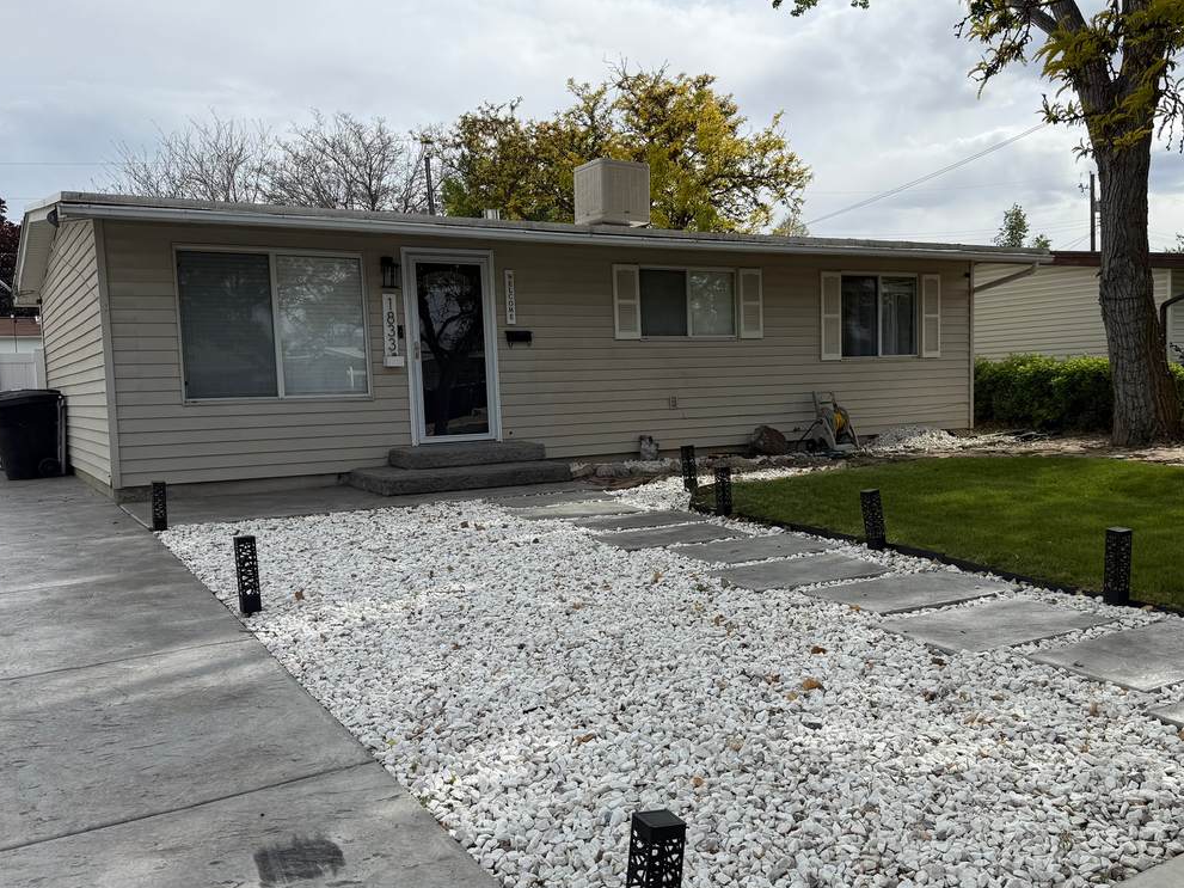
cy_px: 477
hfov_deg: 58.2
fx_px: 1060
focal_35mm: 31
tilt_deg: -4.5
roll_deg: +0.8
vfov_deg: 45.4
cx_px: 650
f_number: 1.78
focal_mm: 6.76
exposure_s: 1/5714
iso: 80
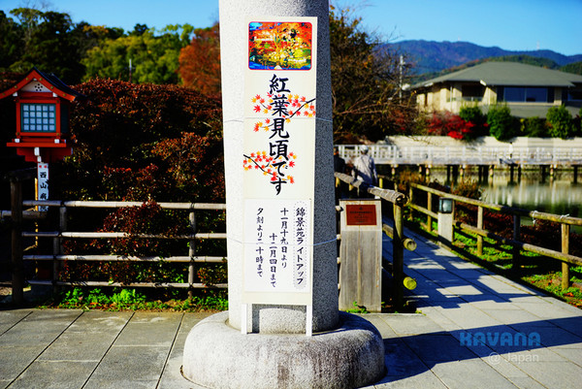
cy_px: 194
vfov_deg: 27.0
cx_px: 291
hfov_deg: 39.6
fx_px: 809
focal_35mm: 50
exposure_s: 1/2000
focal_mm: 50
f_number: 2.8
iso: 100
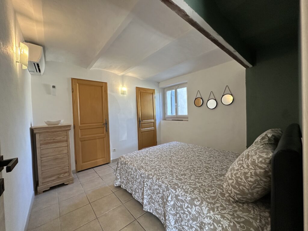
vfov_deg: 85.7
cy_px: 116
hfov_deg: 102.1
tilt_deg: -0.3
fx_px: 125
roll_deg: +1.9
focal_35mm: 14
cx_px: 154
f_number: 2.2
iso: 200
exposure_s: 1/99
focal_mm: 2.22
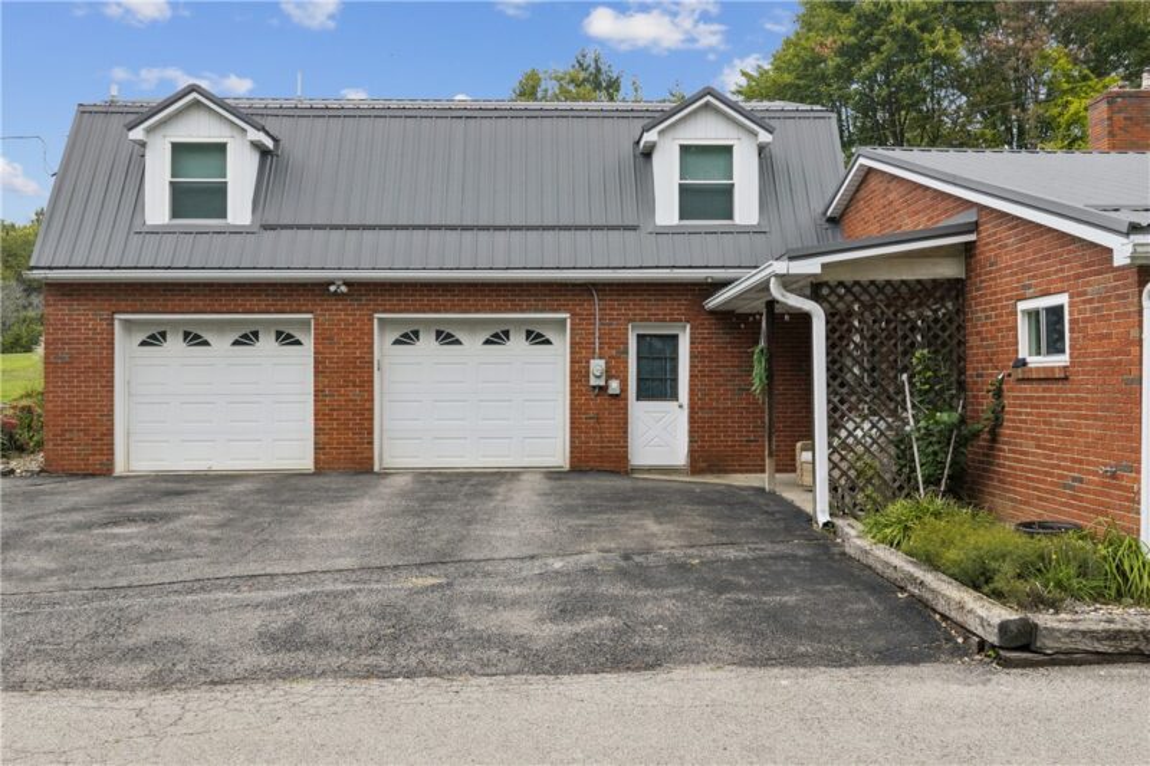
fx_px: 894
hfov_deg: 65.5
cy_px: 383
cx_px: 575
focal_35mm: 28
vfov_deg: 46.4
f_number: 2.8
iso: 400
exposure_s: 1/400
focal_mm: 14.4
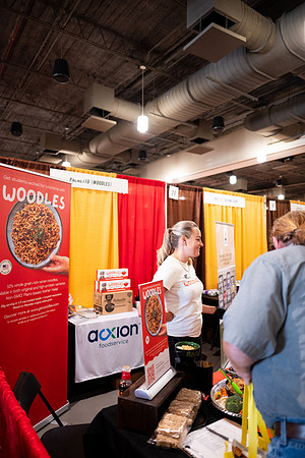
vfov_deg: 73.7
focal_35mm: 24
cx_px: 152
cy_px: 229
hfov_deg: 53.1
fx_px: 305
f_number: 1.8
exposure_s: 1/200
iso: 1250
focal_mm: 24
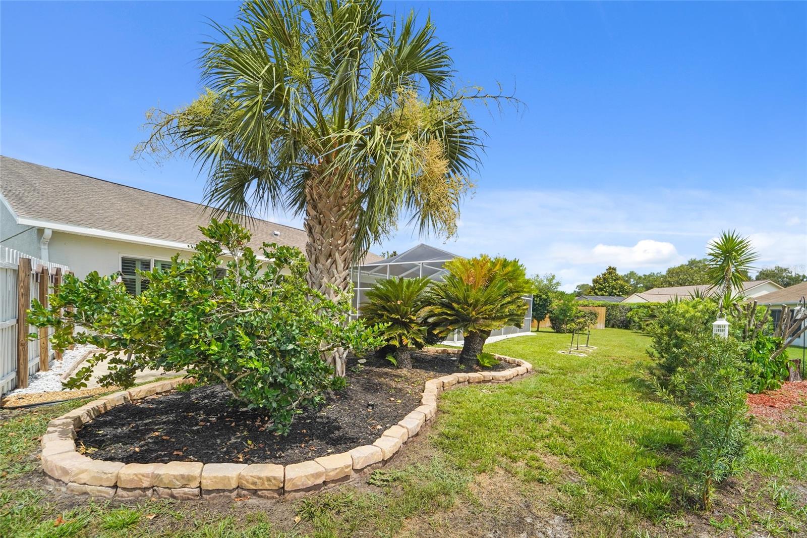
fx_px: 314
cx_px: 404
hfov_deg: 104.3
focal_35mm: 14
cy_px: 269
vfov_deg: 81.2
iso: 250
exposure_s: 1/800
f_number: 8
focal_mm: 14
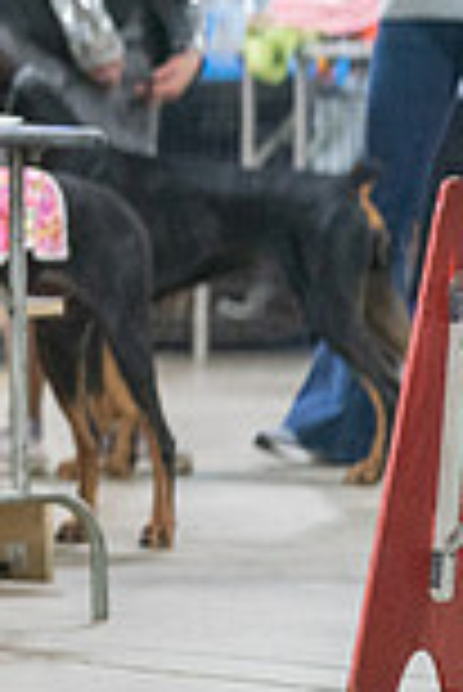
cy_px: 128
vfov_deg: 3.6
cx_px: -800
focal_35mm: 580
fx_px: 11163
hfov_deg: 2.4
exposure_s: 1/160
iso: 4000
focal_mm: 154
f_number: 2.8
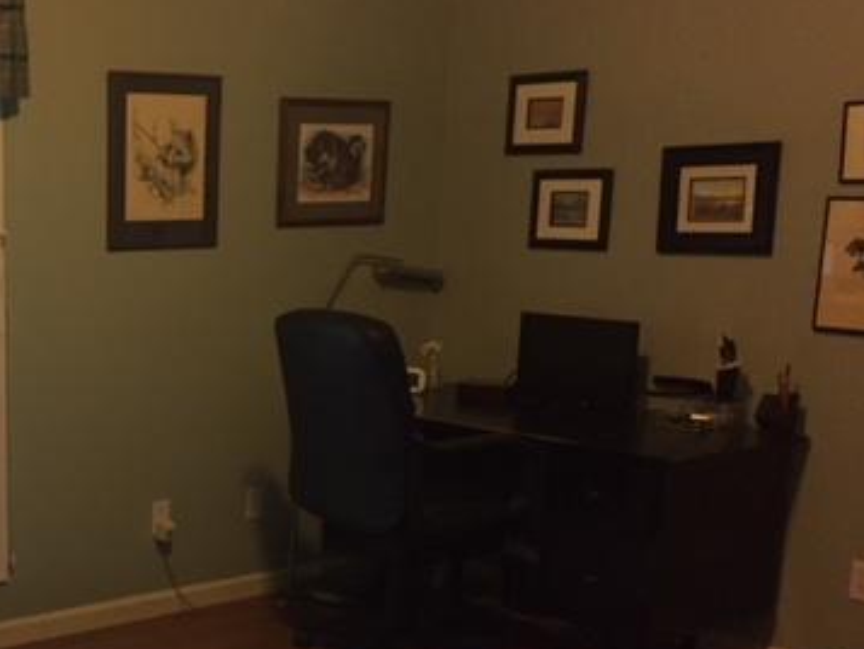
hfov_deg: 34.8
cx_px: 94
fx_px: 1298
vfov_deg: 27.6
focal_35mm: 52
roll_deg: -0.8
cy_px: 492
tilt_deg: -13.3
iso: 200
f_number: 2.2
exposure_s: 1/30
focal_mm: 4.15
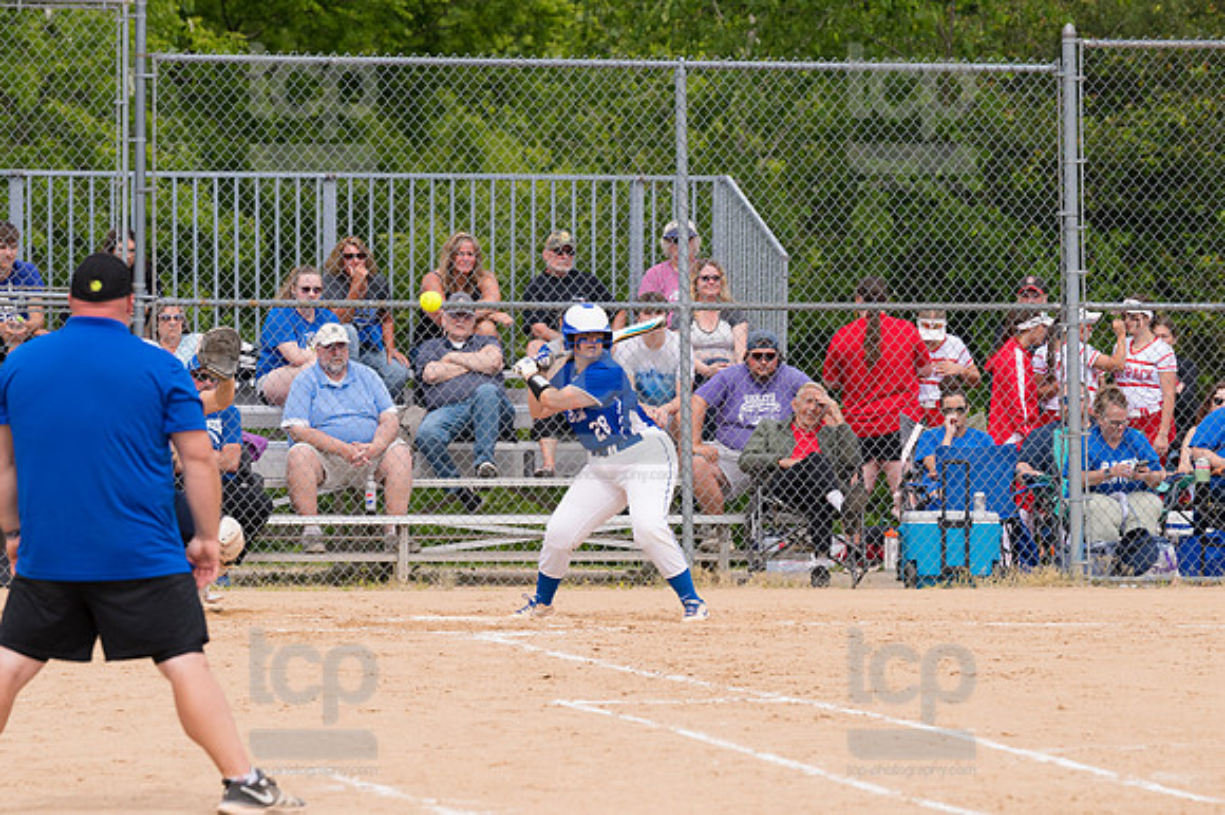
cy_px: 408
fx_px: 9930
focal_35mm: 292
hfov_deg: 7.1
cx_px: 612
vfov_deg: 4.7
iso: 320
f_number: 5.6
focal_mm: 195
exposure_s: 1/1600
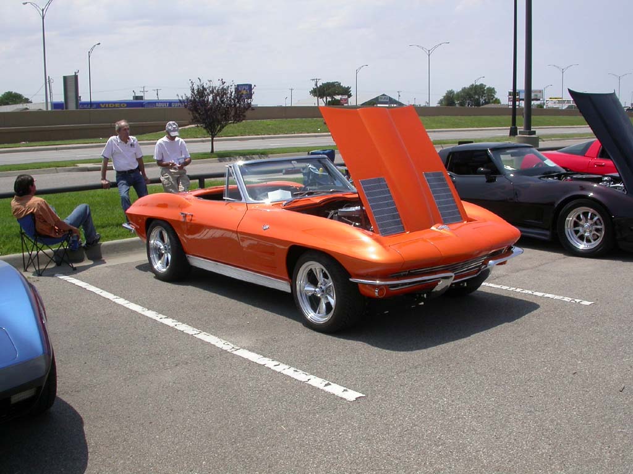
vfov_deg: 37.7
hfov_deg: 49.0
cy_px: 237
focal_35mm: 38
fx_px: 695
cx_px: 316
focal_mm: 7.85
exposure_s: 1/393
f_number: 7.5
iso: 100
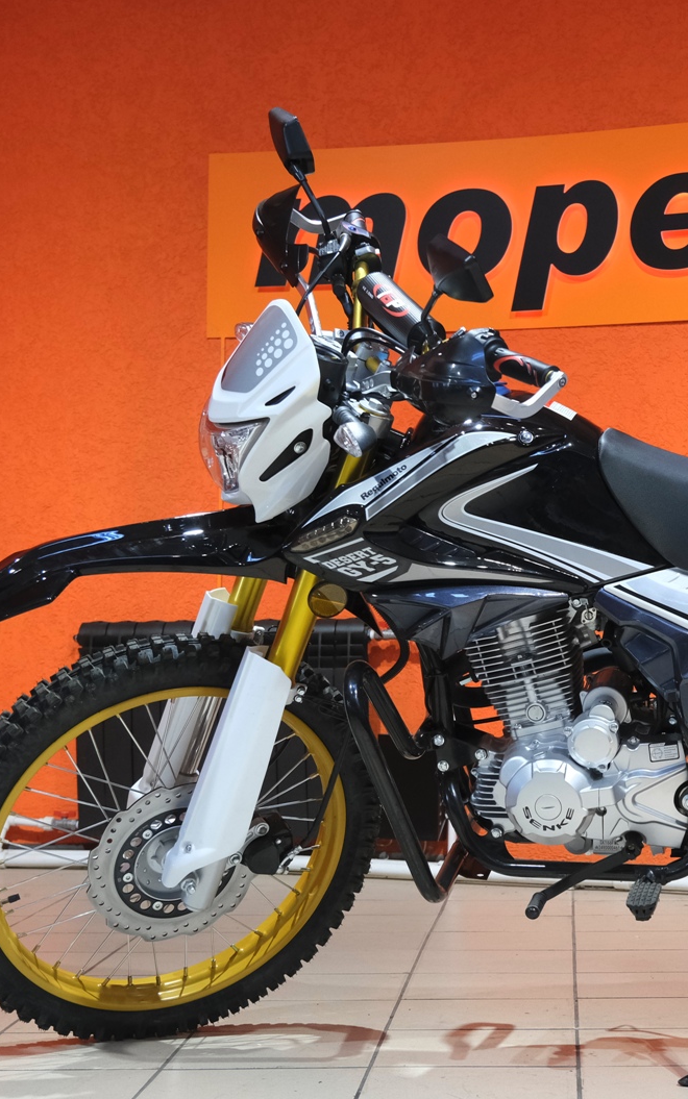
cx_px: 588
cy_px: 555
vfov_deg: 30.2
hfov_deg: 18.9
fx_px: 2039
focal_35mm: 68
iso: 1600
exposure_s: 1/100
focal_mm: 29.2
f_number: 4
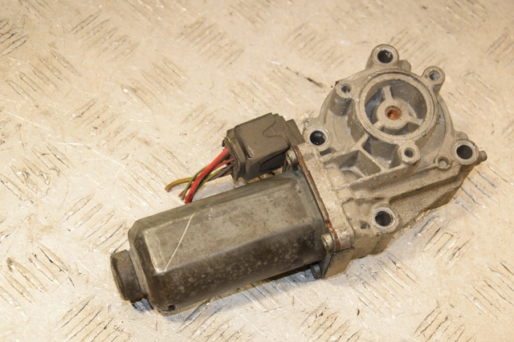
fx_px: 1113
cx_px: 257
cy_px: 171
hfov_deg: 26.0
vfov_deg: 17.5
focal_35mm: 78
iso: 800
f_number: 7.1
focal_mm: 52
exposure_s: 1/200
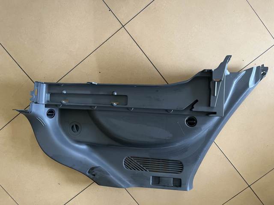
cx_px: 137
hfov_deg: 67.3
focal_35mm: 26
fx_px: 206
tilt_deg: -82.8
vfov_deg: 53.1
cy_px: 102
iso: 320
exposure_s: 1/50
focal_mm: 5.1
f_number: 1.6
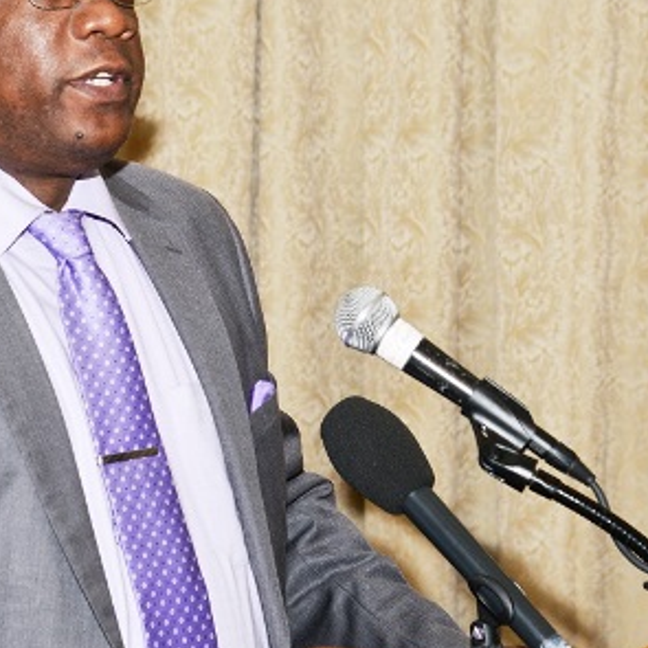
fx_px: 3325
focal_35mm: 157
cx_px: 145
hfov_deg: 11.1
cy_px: 216
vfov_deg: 11.1
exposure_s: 1/60
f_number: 6.3
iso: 500
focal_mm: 85
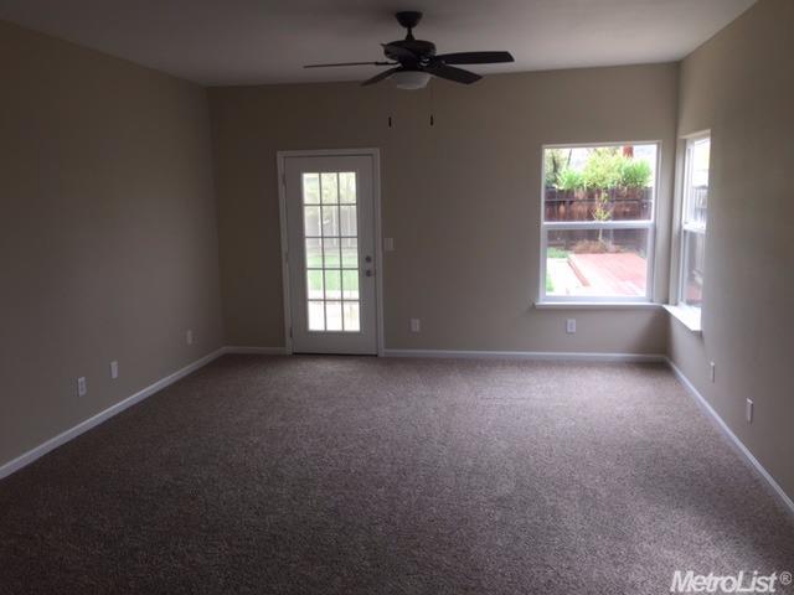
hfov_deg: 61.7
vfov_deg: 48.2
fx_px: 665
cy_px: 298
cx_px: 397
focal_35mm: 29
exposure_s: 1/60
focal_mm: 4.15
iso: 40
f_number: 2.2
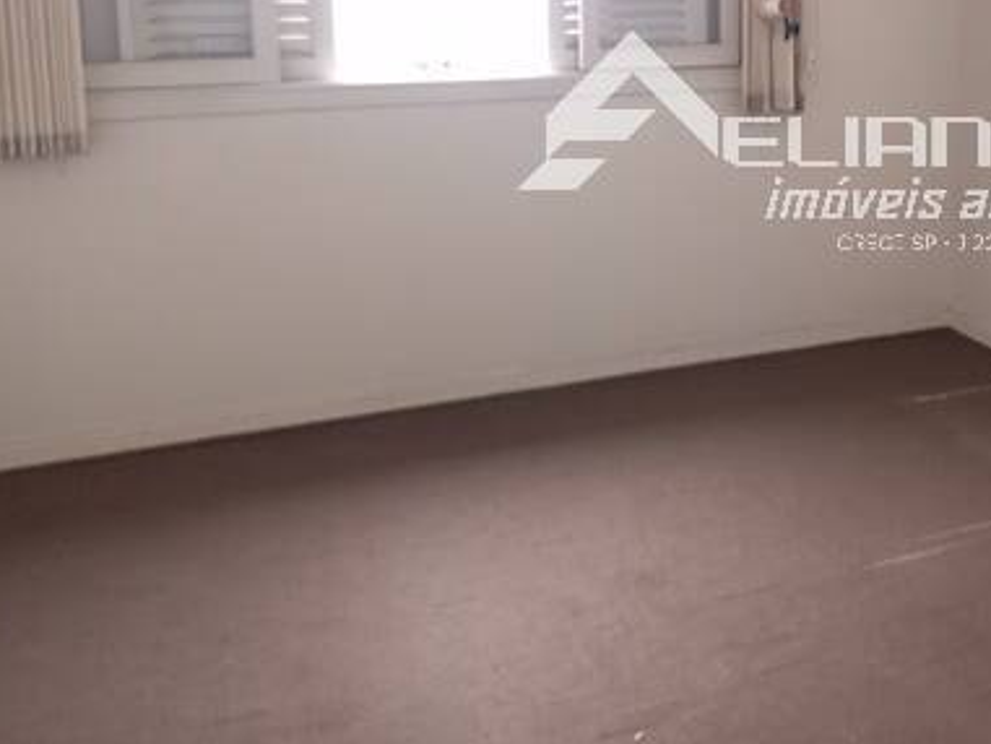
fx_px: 1203
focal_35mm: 42
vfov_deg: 33.3
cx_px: 801
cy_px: 143
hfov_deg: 42.6
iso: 400
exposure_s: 1/30
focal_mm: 4.65
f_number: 1.8
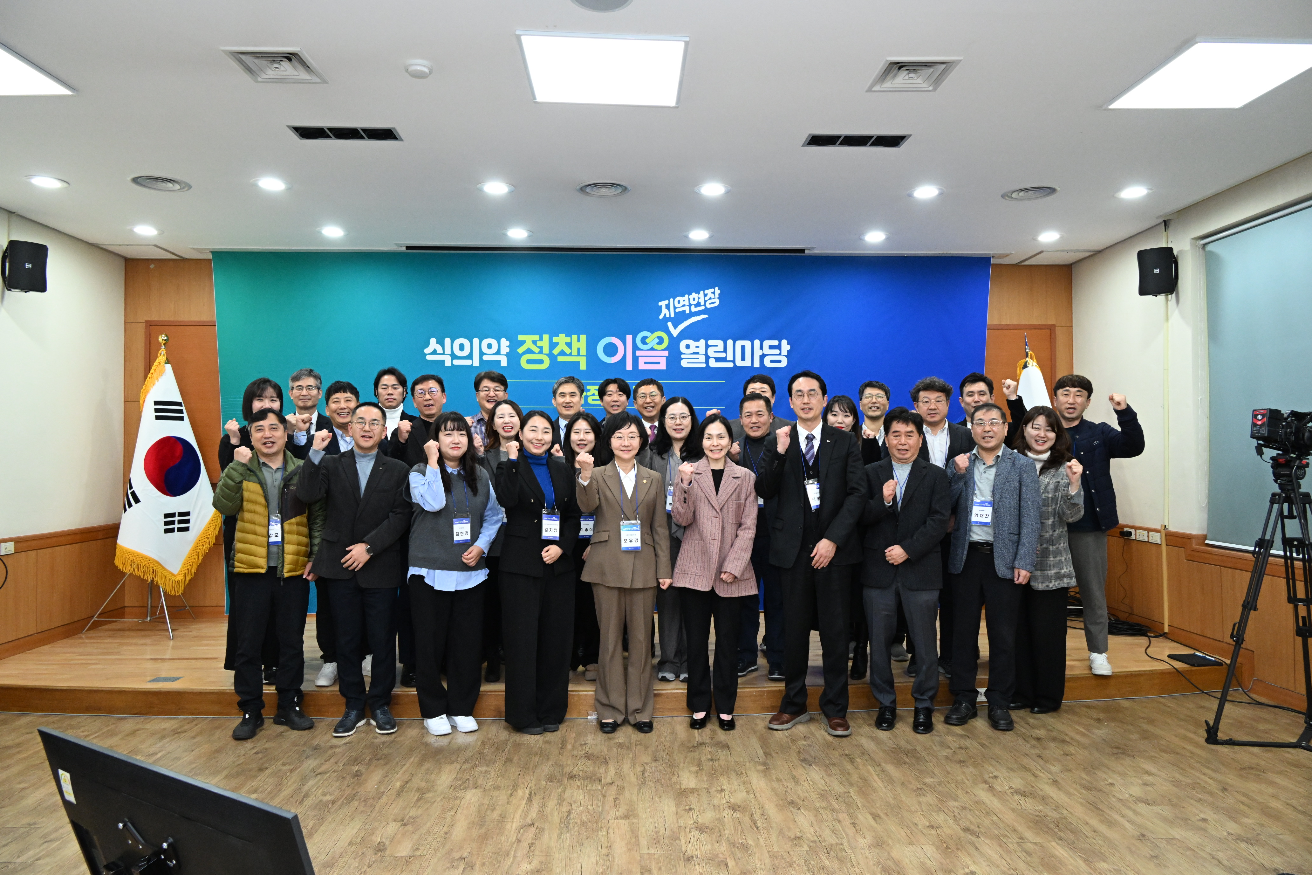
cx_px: 656
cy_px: 438
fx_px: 875
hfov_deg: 73.7
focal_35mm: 24
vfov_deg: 53.1
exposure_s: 1/200
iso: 5000
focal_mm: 24
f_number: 7.1
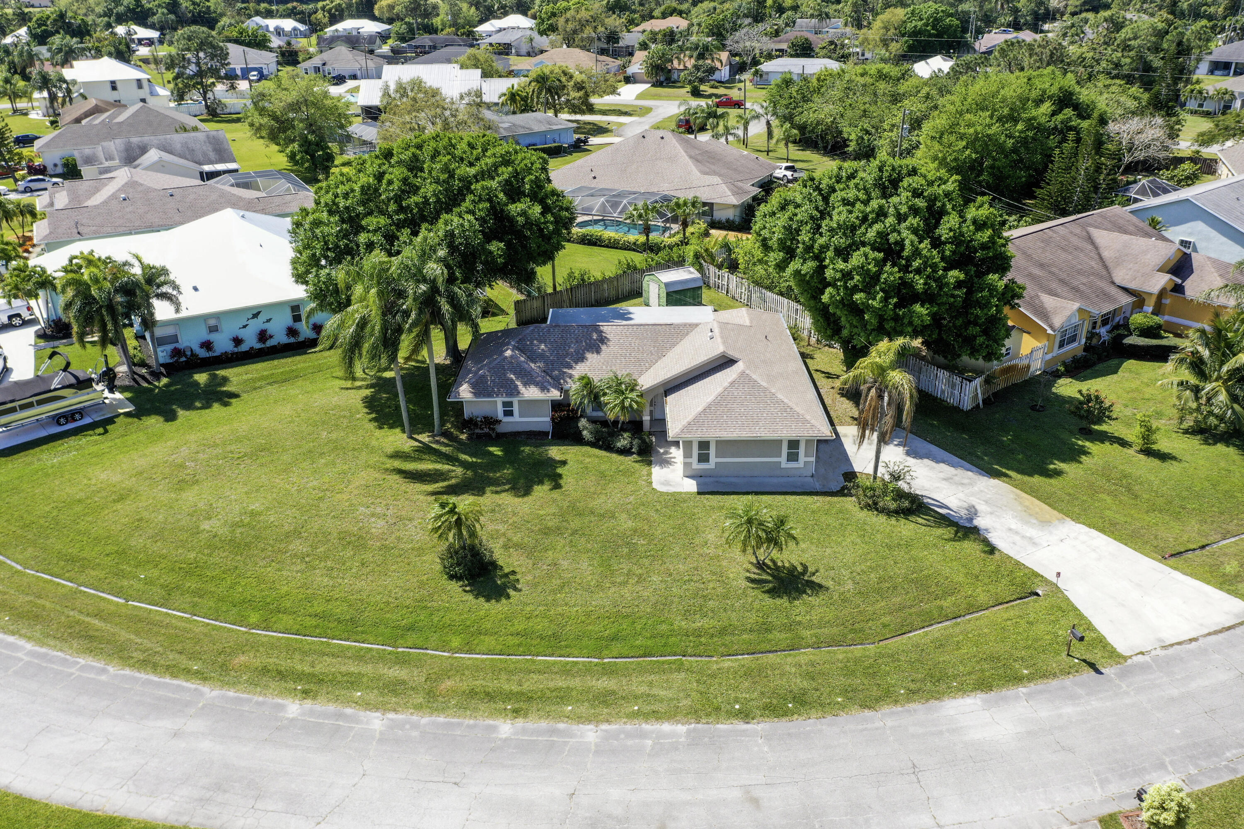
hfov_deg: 65.5
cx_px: 622
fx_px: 967
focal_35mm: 28
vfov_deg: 46.4
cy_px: 414
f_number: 5
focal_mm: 10.26
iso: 100
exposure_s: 1/320
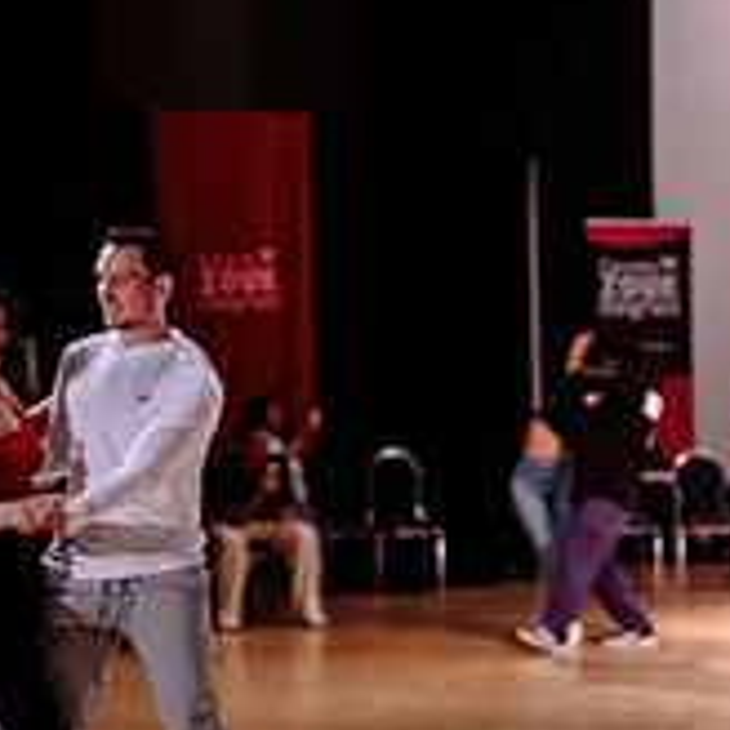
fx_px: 2815
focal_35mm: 118
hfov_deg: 14.1
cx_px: 979
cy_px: 565
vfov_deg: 14.7
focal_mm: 34
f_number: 2
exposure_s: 1/320
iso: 1600
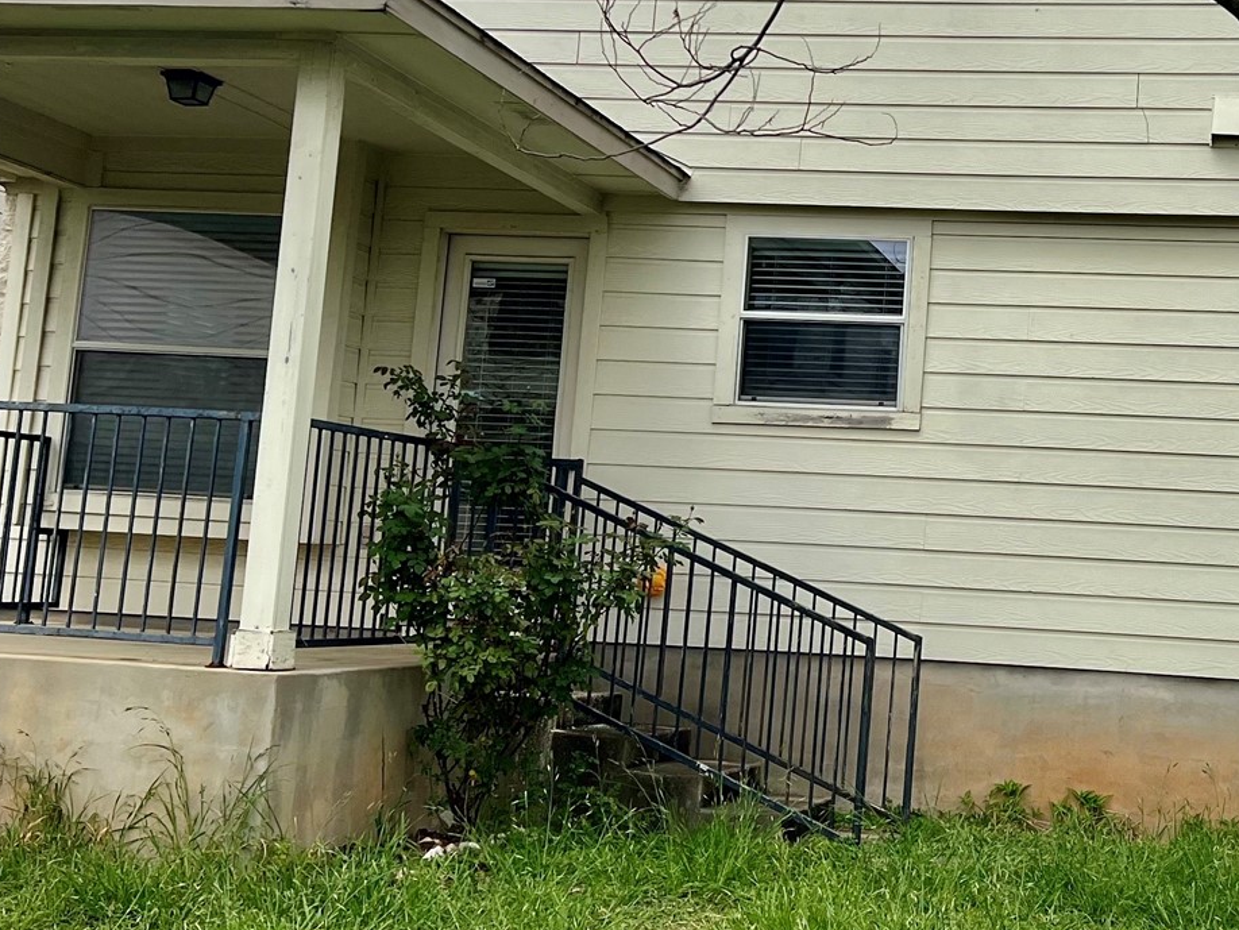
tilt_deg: +7.0
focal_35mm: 58
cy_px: 310
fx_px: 2077
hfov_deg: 32.2
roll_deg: -2.8
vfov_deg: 25.1
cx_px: 1016
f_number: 1.5
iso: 50
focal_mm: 5.7
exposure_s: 1/2915
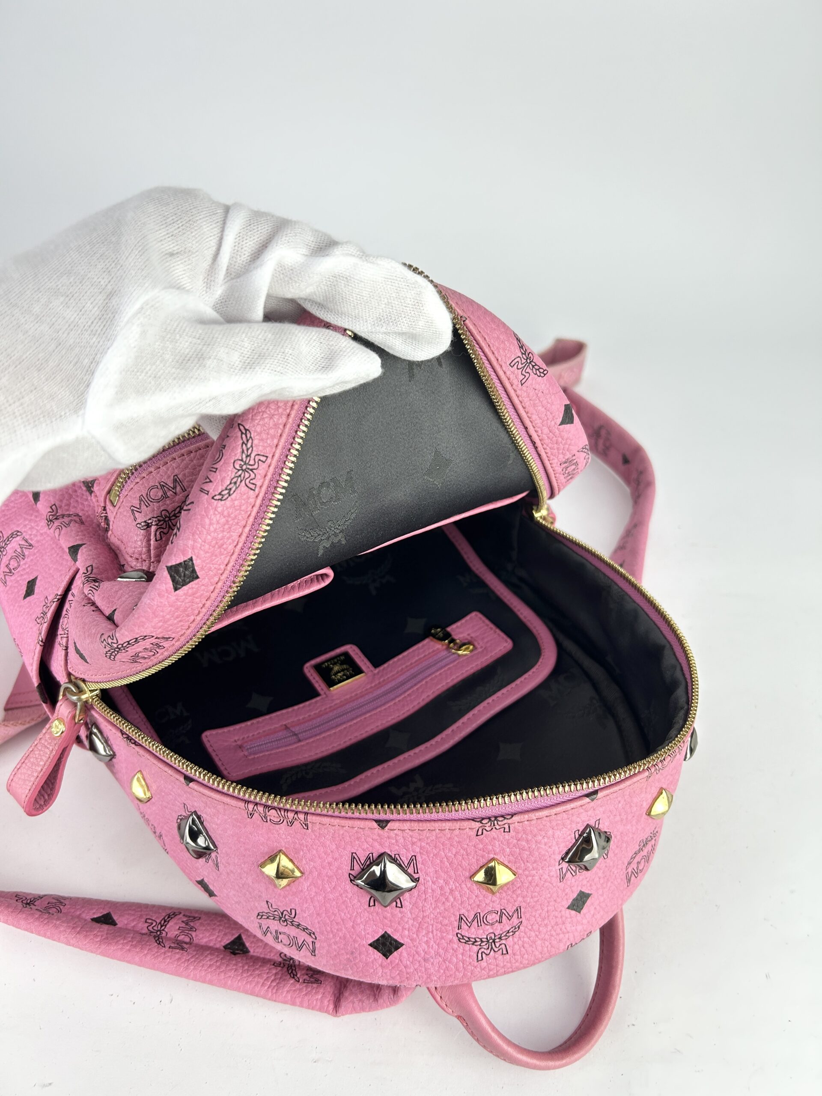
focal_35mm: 26
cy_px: 548
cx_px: 411
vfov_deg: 67.3
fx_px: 823
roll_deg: -4.9
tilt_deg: -44.0
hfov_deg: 53.1
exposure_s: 1/102
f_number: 1.5
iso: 32
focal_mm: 5.7
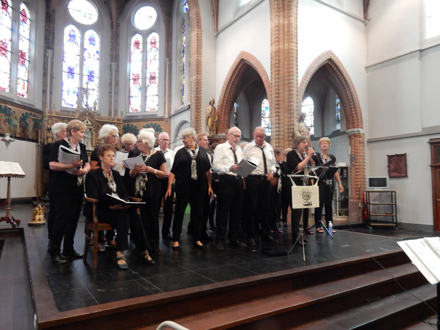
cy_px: 165
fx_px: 318
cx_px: 220
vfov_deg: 54.9
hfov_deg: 69.4
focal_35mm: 25
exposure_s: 1/8
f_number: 3.7
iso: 400
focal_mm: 4.5
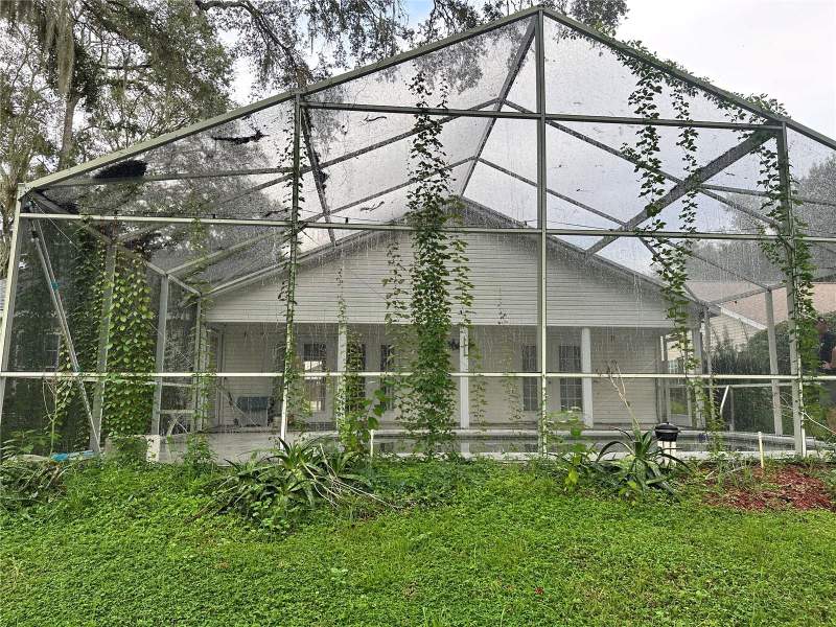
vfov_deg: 56.8
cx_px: 418
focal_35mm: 24
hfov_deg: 71.6
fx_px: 580
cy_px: 314
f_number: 1.78
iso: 80
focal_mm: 6.86
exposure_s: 1/496
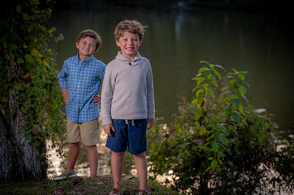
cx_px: 147
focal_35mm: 102
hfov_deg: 20.0
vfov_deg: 13.4
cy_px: 98
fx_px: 832
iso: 200
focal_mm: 102
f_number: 4.5
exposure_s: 1/160
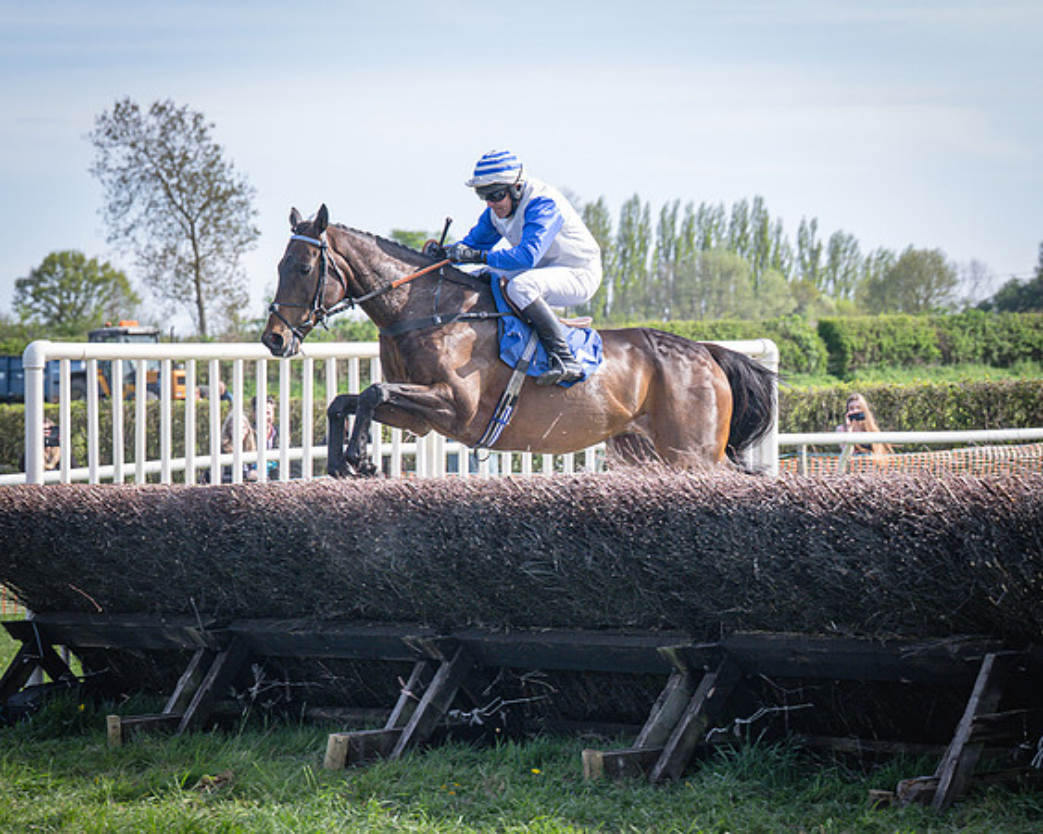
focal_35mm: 150
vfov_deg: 10.3
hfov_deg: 12.8
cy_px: 472
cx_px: 478
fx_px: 4633
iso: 400
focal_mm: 78
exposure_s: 1/1600
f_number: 4
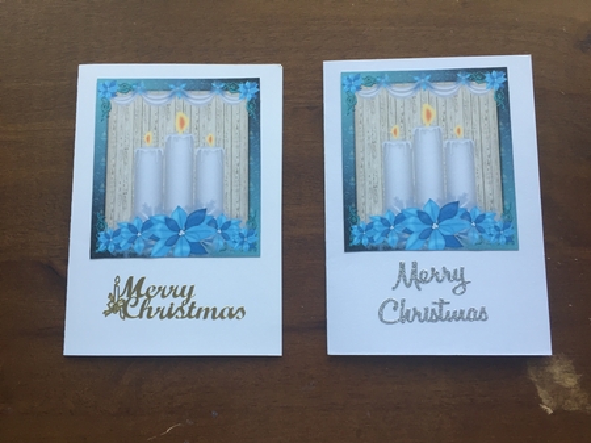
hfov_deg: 61.7
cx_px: 296
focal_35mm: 29
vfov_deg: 48.2
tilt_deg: -83.3
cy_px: 222
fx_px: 495
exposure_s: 1/33
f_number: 2.2
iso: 40
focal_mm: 4.15
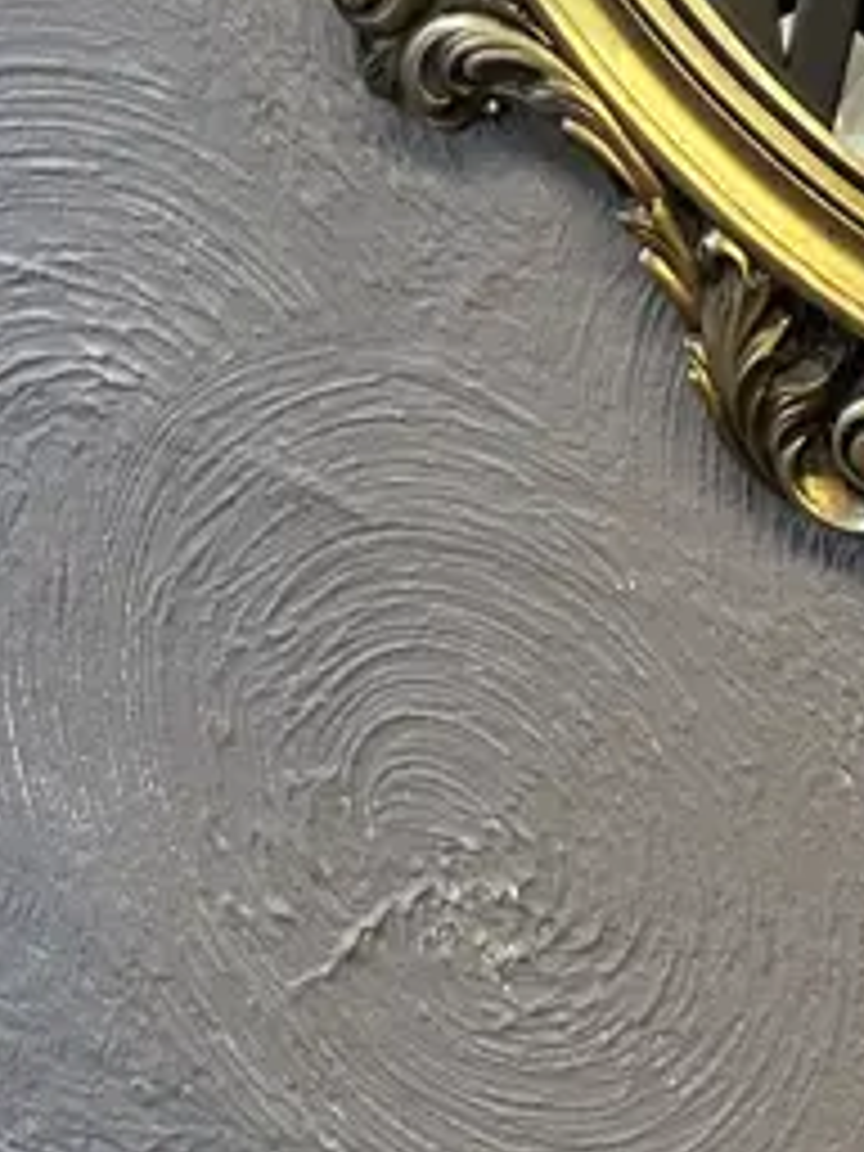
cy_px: -981
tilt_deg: -6.3
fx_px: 3195
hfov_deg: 14.4
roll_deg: -4.3
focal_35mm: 96
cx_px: 1292
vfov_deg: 16.7
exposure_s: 1/100
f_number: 1.78
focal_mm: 6.86
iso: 200
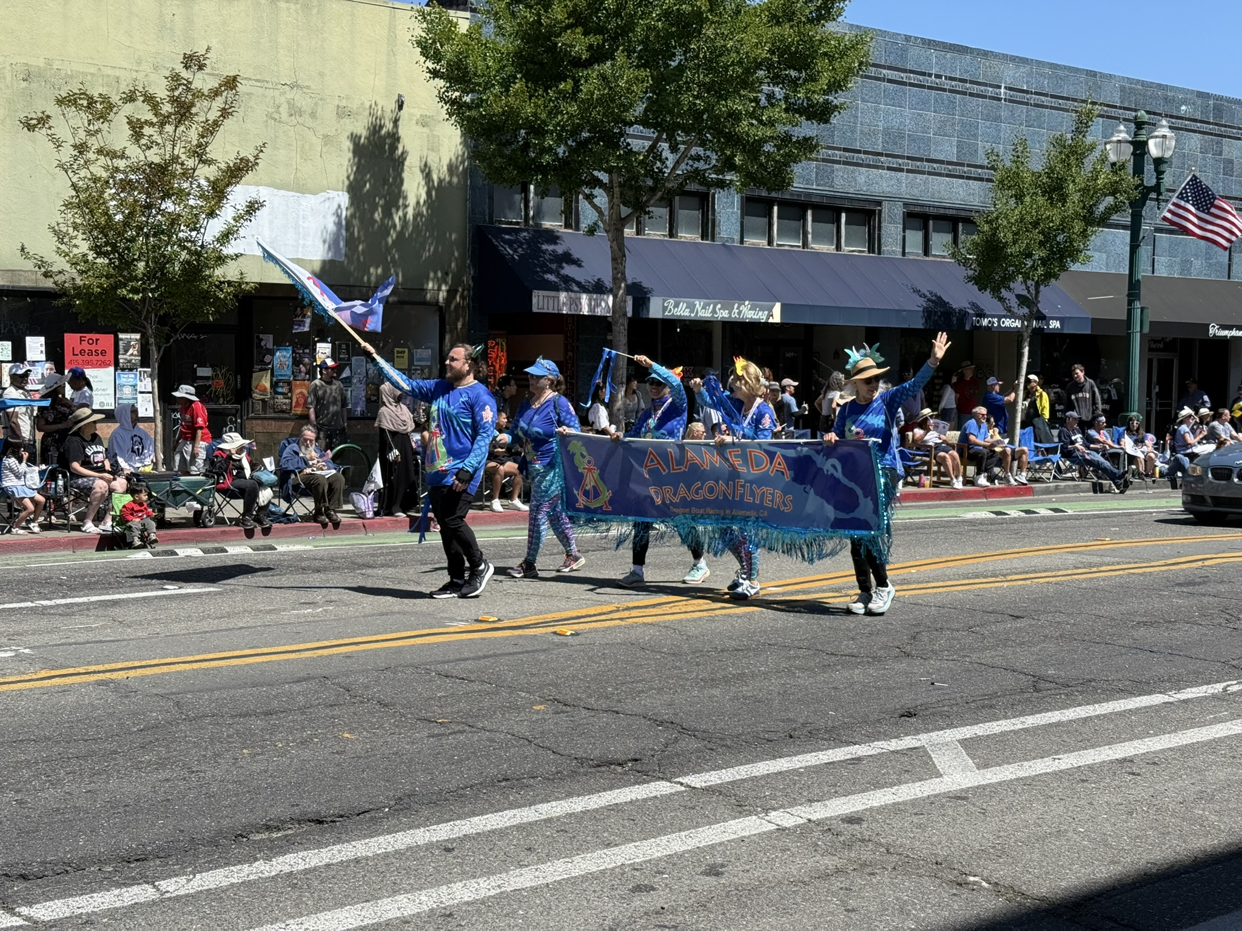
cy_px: 466
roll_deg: +0.0
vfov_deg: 30.3
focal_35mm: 48
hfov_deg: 39.7
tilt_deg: -2.0
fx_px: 1722
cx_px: 621
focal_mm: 6.76
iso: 64
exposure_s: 1/3226
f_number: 1.78
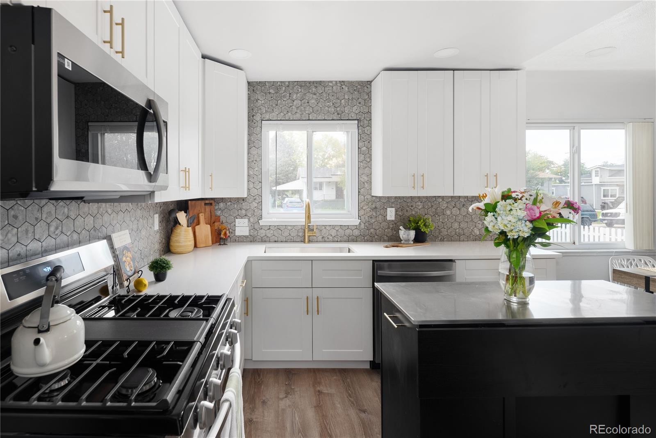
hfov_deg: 93.3
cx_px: 328
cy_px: 219
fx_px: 310
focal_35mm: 17
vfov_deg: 70.5
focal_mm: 17
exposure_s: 1/4
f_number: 8
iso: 400
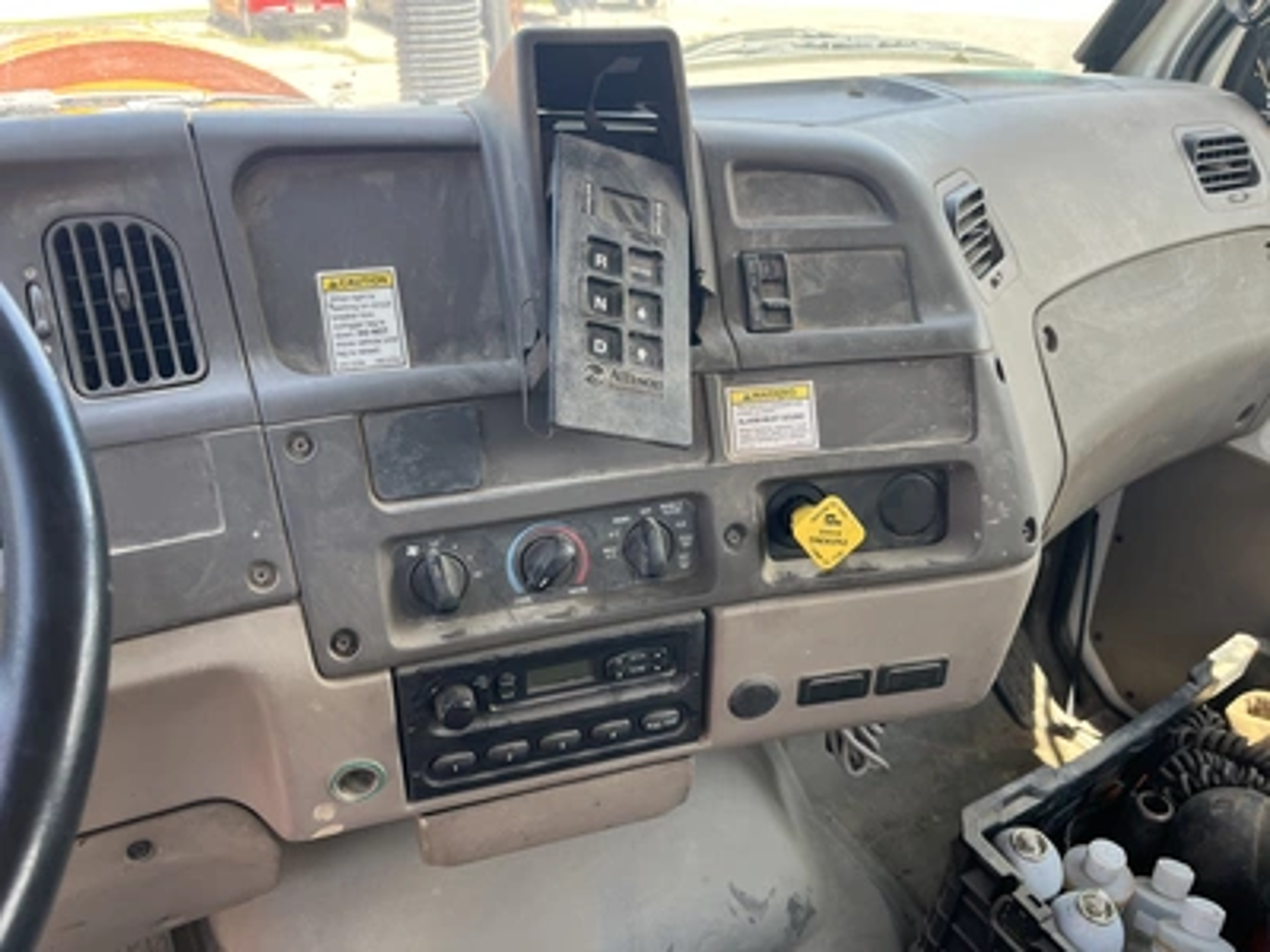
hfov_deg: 67.3
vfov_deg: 53.1
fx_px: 954
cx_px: 635
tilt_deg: -31.9
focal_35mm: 26
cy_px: 476
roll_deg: -0.4
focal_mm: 5.1
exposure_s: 1/170
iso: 64
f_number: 1.6
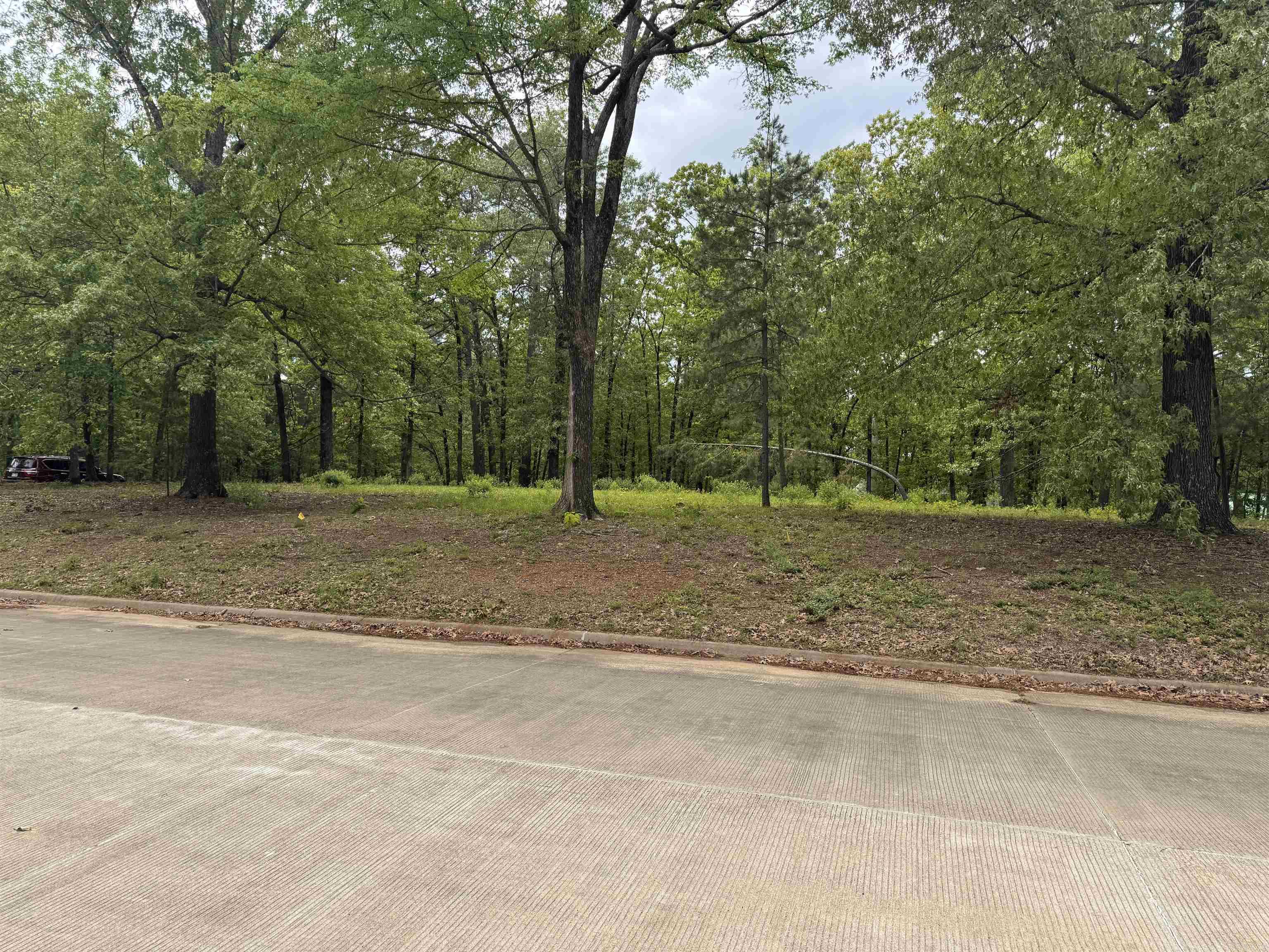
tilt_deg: +1.0
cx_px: 634
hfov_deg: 71.6
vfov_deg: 56.8
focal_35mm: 24
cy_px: 476
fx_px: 880
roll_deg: -1.0
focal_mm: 6.76
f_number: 1.78
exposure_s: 1/1339
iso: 80
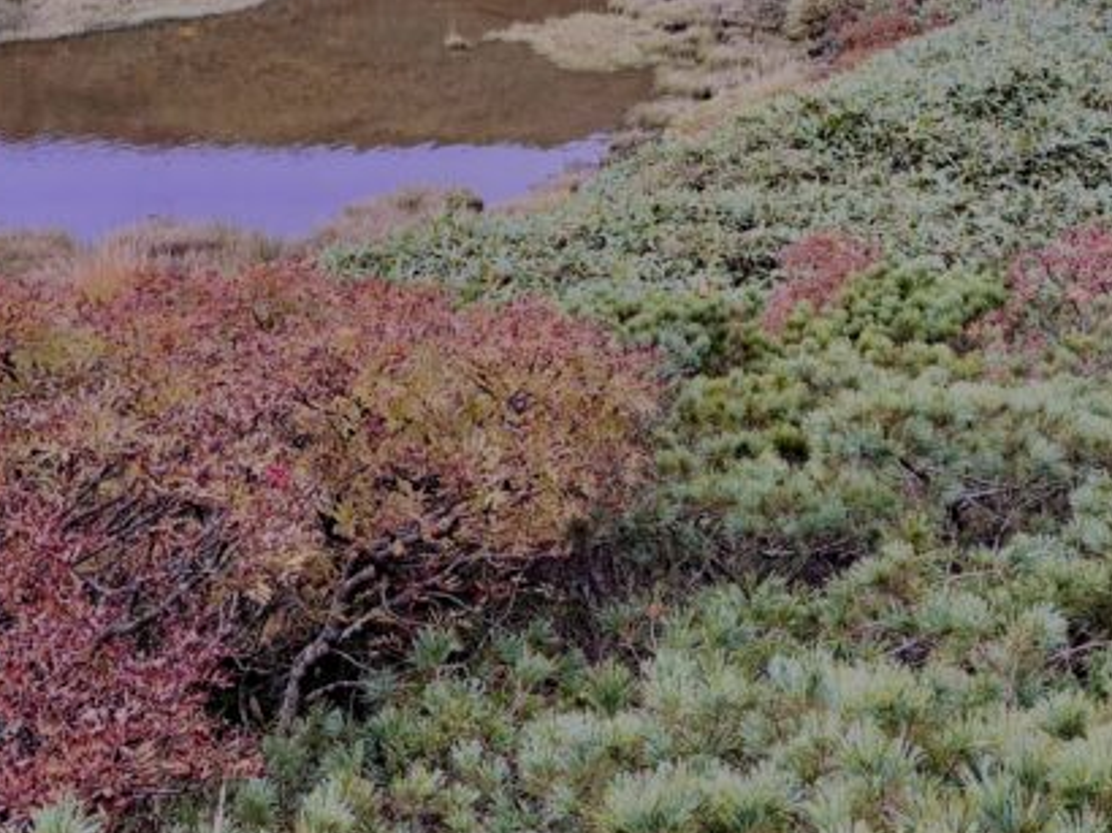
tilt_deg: -11.0
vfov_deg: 21.7
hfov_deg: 29.8
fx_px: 2087
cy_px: -3
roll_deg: +2.1
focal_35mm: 65
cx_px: 439
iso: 64
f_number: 1.6
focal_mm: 5.96
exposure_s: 1/291
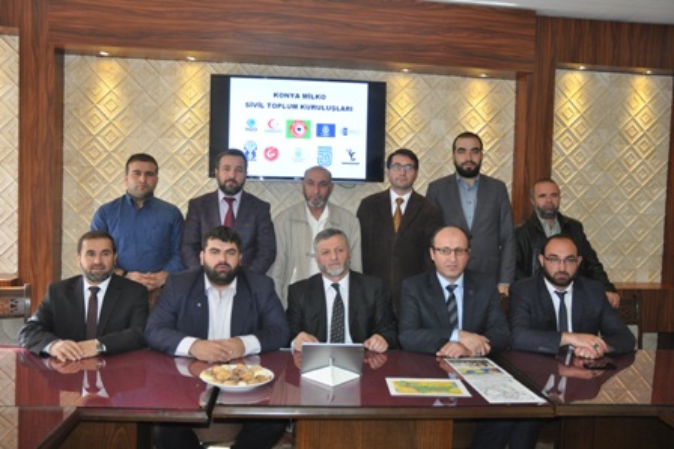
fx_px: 617
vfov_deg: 39.9
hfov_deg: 57.3
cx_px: 337
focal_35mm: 33
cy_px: 224
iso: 800
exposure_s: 1/60
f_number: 3.5
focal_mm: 22
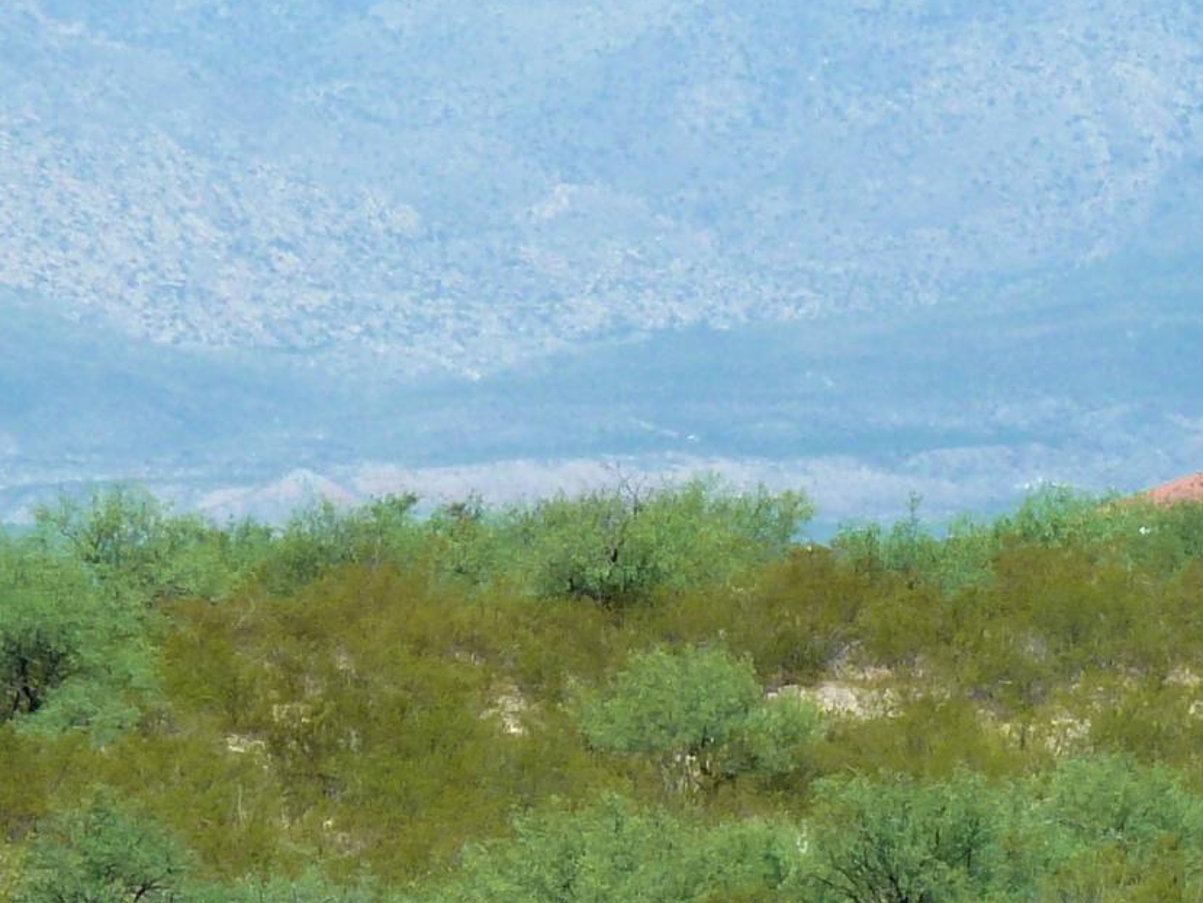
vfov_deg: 3.2
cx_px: 2165
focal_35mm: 463
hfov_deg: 4.2
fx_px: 16093
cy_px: 1090
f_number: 4.4
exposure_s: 1/400
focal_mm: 21
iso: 80
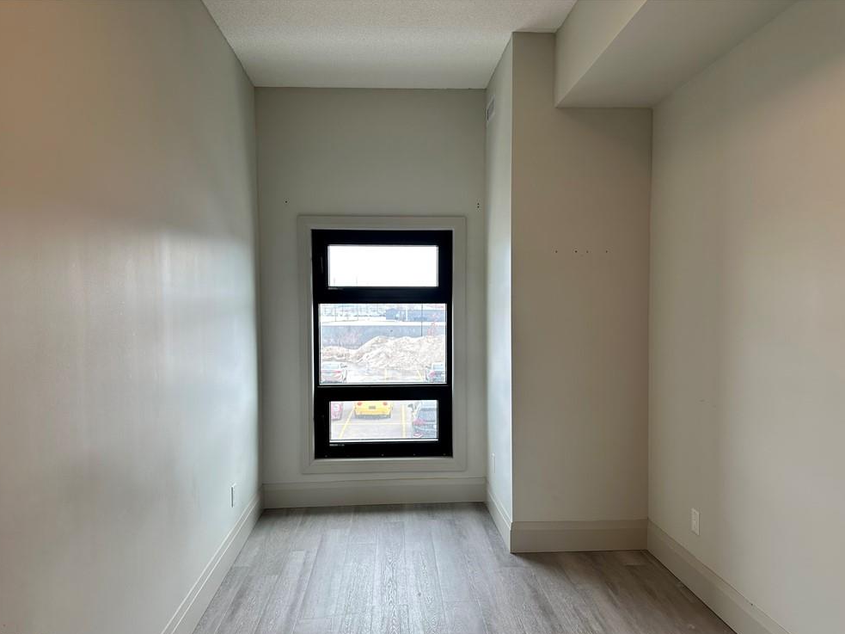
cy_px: 329
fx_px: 610
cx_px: 413
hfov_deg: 69.4
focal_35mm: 25
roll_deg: +1.5
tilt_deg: -2.2
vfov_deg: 54.9
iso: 80
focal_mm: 6.86
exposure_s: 1/206
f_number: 1.78
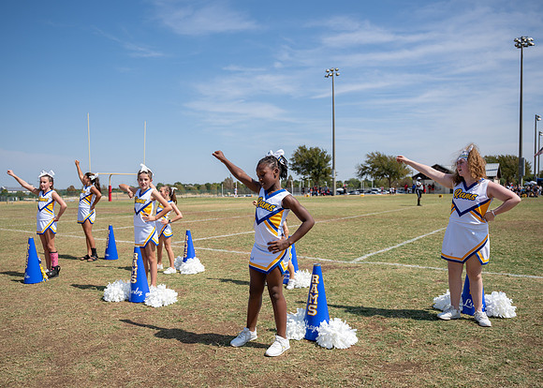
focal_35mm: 28
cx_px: 252
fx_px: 438
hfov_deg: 63.5
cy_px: 212
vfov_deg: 47.6
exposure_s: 1/3200
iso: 100
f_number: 2.8
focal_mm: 24
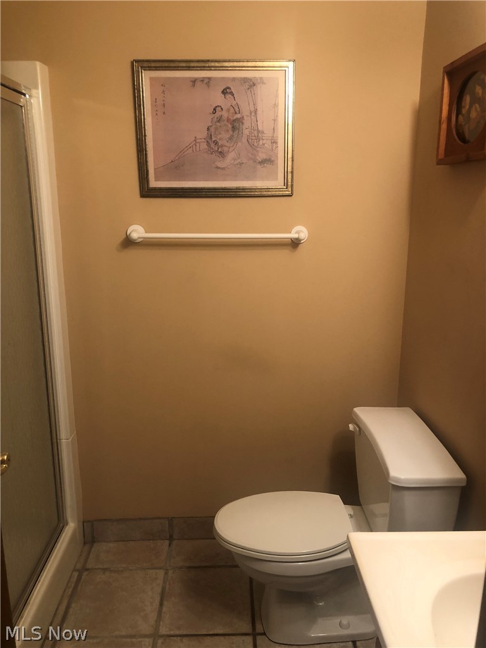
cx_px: 243
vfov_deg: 63.4
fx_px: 524
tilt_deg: -14.1
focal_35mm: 28
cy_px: 324
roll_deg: +0.8
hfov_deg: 49.7
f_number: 1.8
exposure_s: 1/17
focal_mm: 3.99
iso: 40
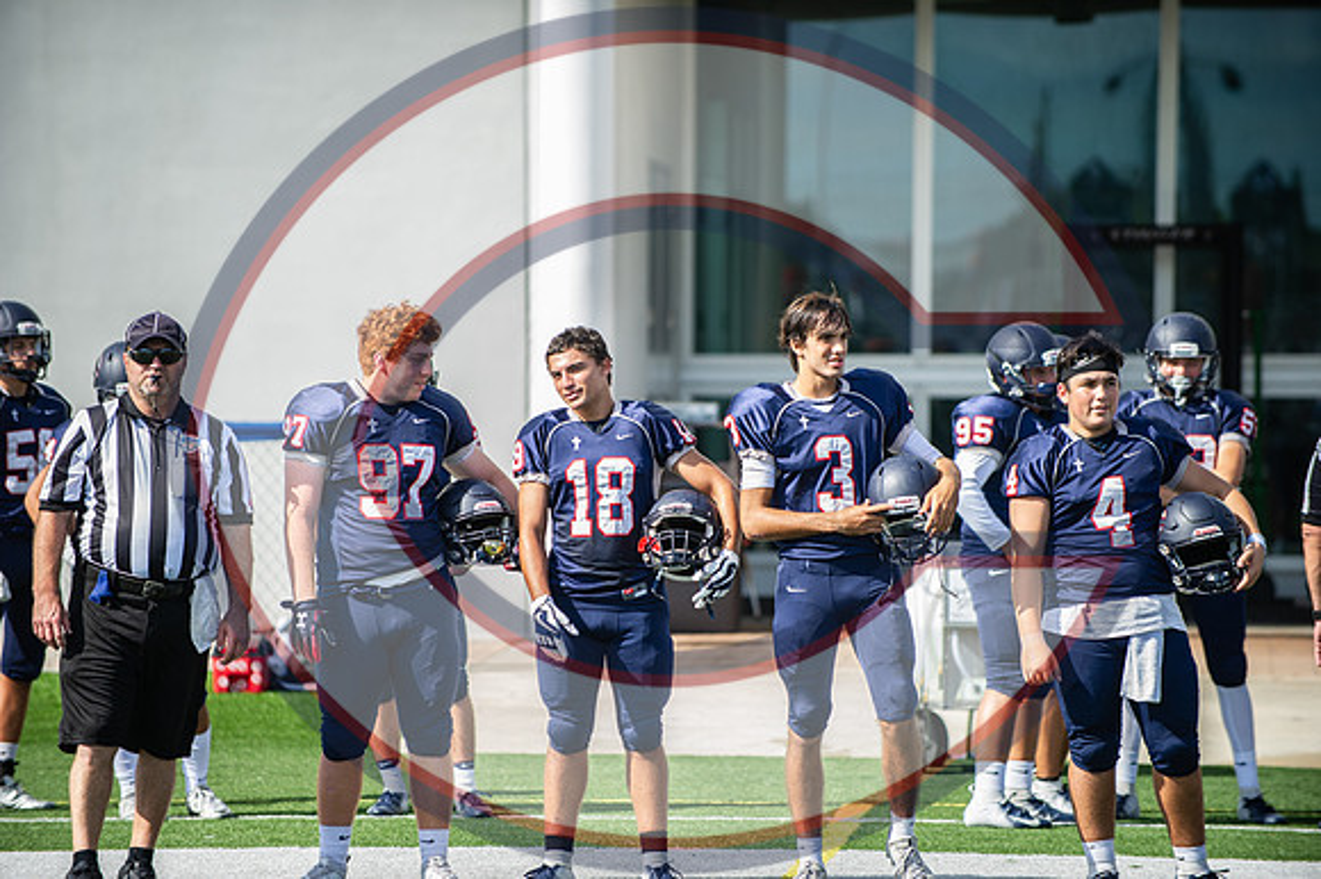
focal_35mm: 200
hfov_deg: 10.3
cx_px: 660
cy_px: 440
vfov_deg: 6.9
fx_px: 7334
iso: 200
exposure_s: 1/1000
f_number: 2.8
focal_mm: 200
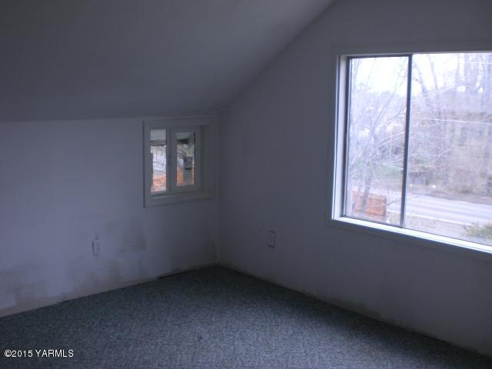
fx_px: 540
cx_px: 246
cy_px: 184
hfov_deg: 49.0
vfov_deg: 37.7
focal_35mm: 38
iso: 100
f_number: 3.1
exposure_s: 1/100
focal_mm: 6.3
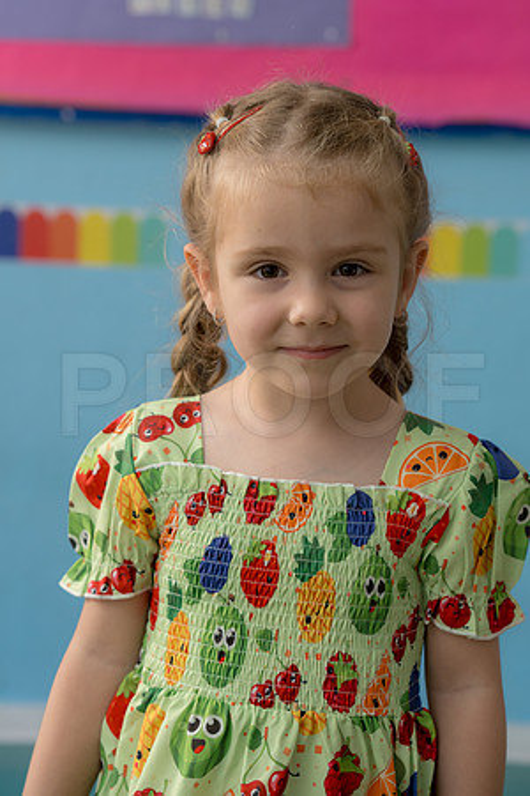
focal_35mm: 86
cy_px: 398
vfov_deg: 23.6
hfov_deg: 15.9
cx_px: 265
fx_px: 1899
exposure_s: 1/160
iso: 1600
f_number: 5.6
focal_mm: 86
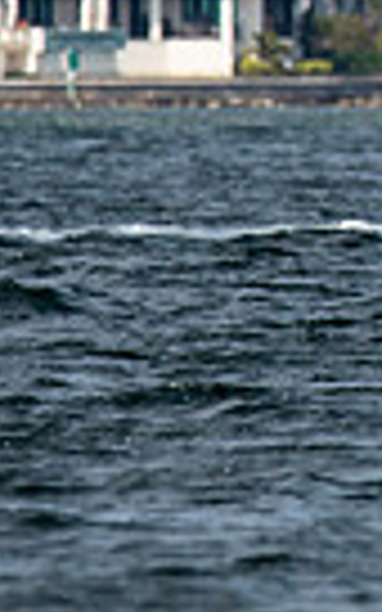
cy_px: -232
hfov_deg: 0.7
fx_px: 33314
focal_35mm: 2000
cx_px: 971
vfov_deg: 1.1
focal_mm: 300
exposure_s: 1/5000
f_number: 5
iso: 400
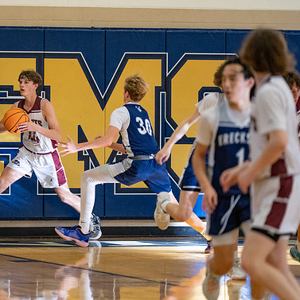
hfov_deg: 5.4
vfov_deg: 5.4
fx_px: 3206
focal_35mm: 327
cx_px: 47
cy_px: 119
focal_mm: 200
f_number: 2.8
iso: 5000
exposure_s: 1/1000
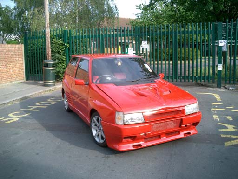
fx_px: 241
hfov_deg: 52.6
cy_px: 90
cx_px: 119
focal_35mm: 35
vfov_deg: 40.7
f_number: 4.2
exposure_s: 1/250
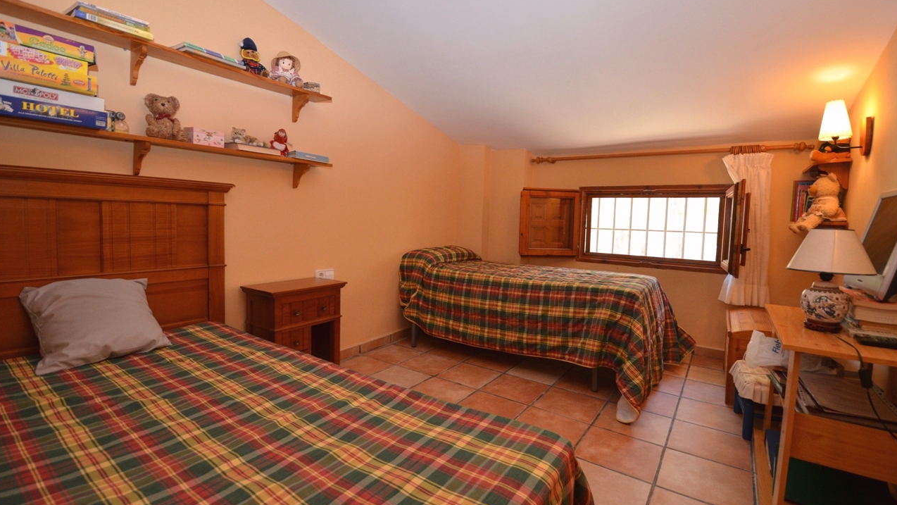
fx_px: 381
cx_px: 448
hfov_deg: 99.4
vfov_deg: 66.9
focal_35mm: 16
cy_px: 225
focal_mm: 10
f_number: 4
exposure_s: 1/60
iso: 800
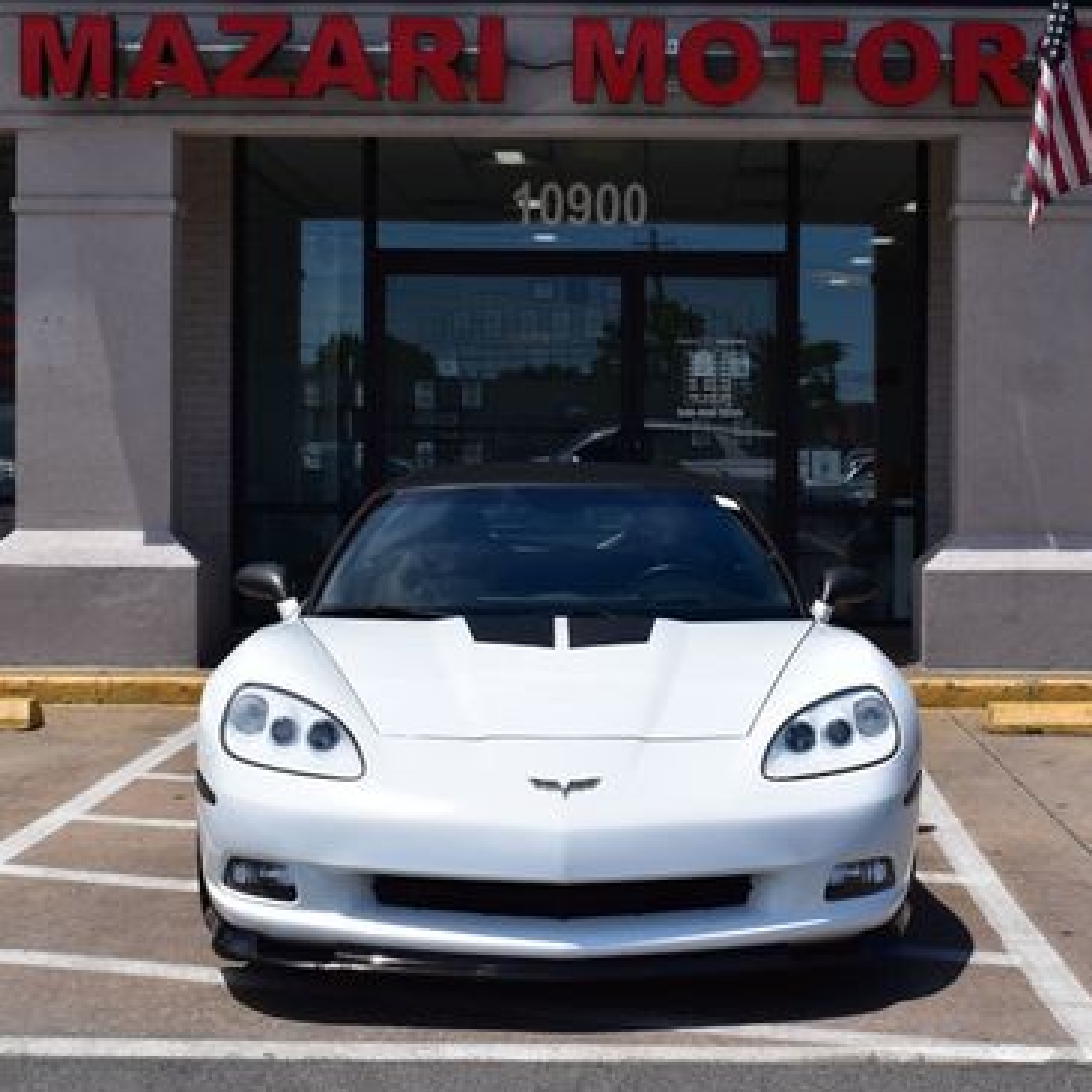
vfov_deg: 29.5
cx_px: 692
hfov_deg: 29.4
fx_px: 2070
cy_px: 522
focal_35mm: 58
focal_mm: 26
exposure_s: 1/500
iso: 220
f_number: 11
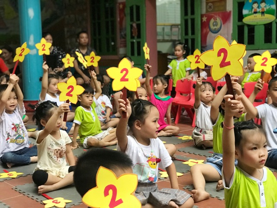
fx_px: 456
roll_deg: +1.8
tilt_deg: -6.3
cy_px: 104
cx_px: 138
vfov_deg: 25.7
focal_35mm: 57
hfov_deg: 33.8
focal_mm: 6.6
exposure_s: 1/50
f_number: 2.8
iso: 200
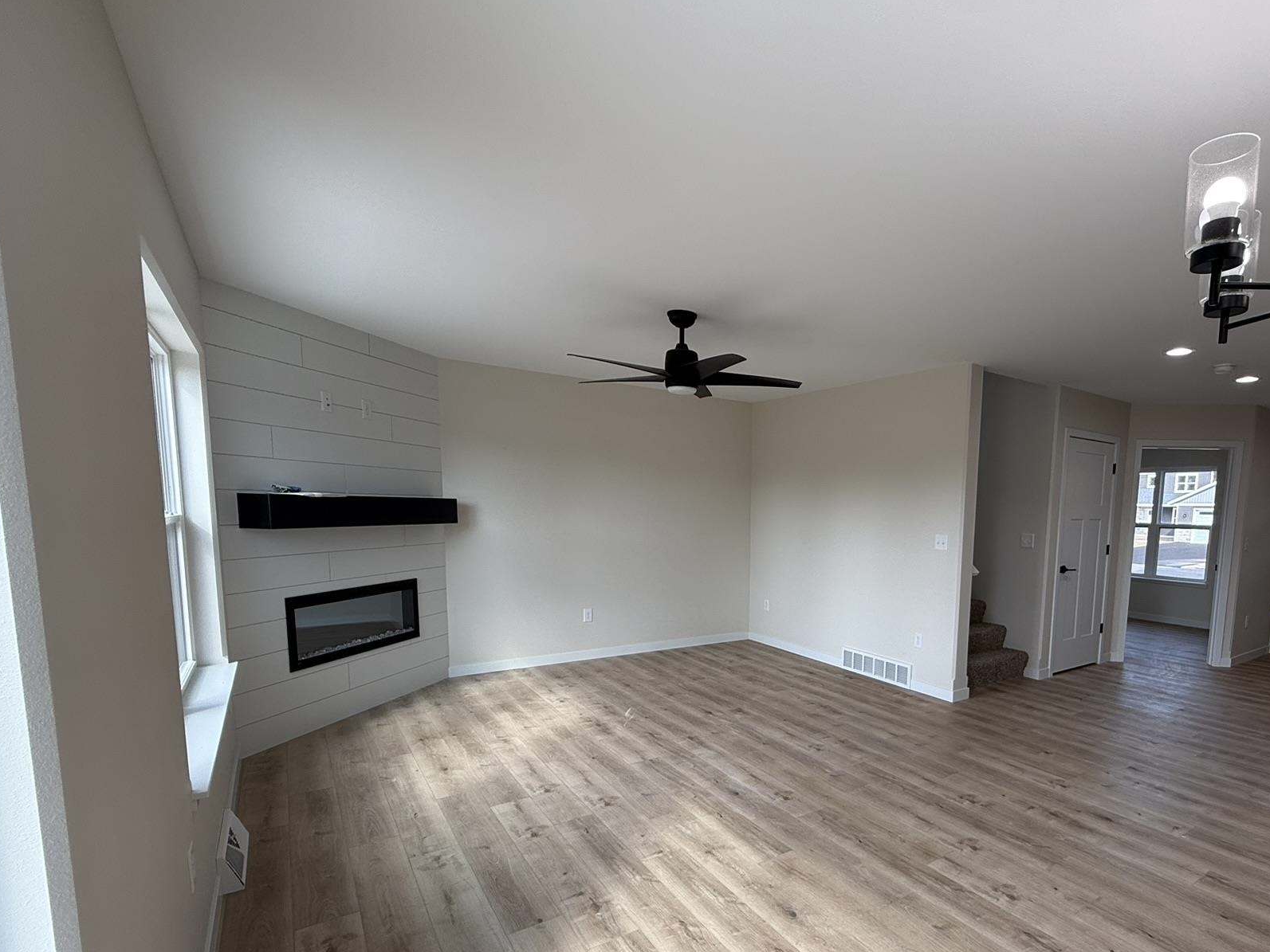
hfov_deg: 85.7
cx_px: 808
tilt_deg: -6.8
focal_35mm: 18
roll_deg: -1.8
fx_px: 660
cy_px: 590
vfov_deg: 70.5
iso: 64
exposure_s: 1/174
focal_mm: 2.22
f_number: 2.2
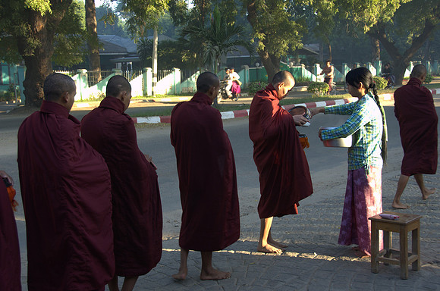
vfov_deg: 28.8
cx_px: 220
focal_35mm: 46
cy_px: 146
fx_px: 567
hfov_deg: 42.4
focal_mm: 31
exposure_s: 1/100
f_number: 5
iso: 200
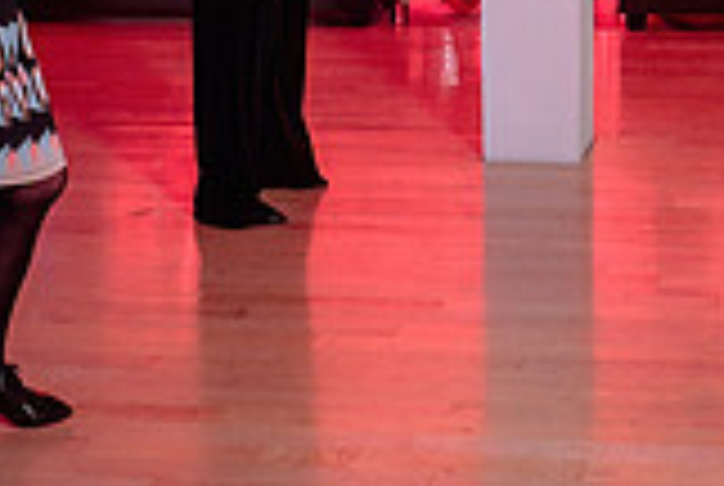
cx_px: 467
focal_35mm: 106
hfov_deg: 19.2
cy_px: -43
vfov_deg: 12.8
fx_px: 2136
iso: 800
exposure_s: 1/100
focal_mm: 24
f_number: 3.5
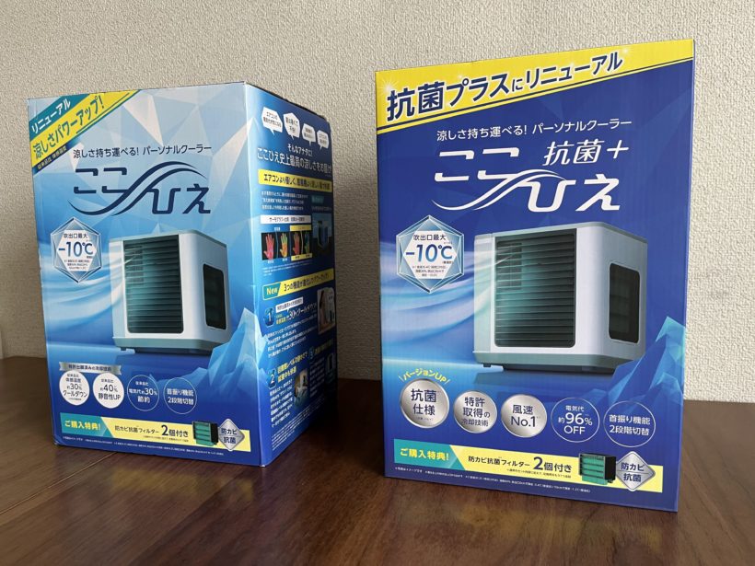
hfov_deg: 67.3
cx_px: 378
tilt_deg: -6.9
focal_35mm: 26
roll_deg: +0.6
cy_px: 283
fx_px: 567
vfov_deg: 53.1
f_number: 1.6
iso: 125
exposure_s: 1/86
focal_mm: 5.1
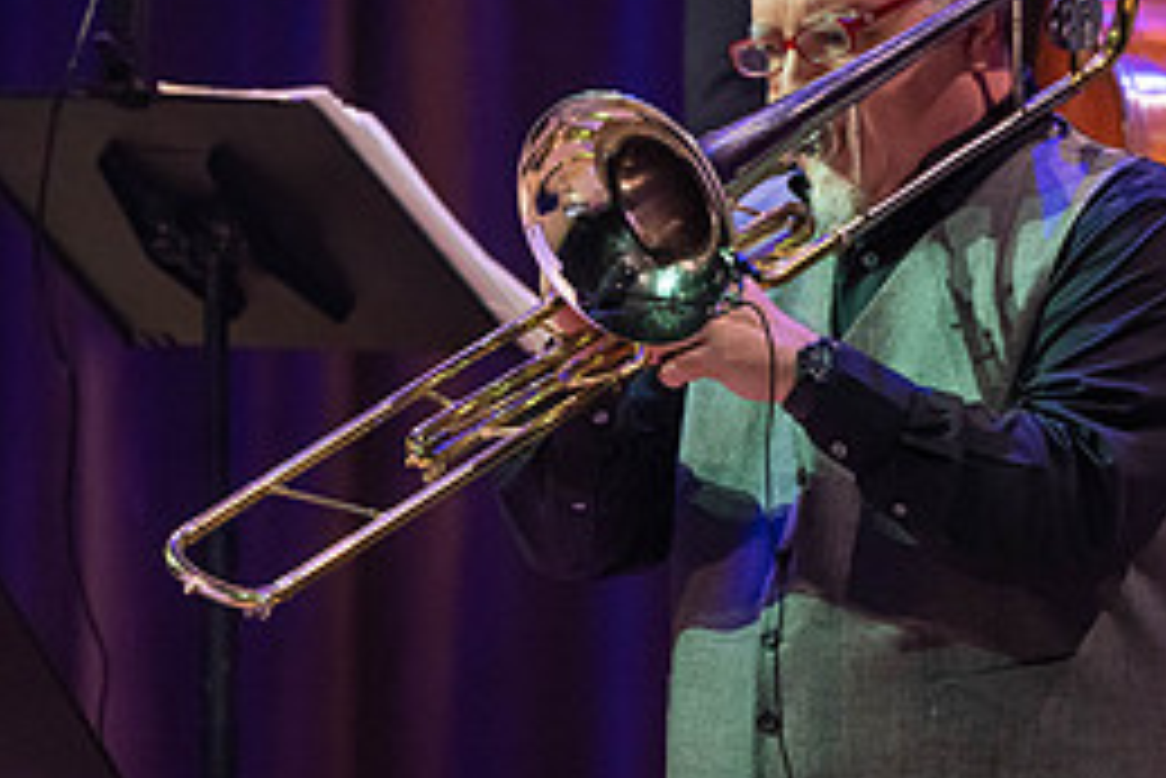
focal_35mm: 896
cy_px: 367
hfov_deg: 2.3
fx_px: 29035
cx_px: 833
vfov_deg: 1.5
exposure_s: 1/250
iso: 3200
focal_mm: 400
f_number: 6.3
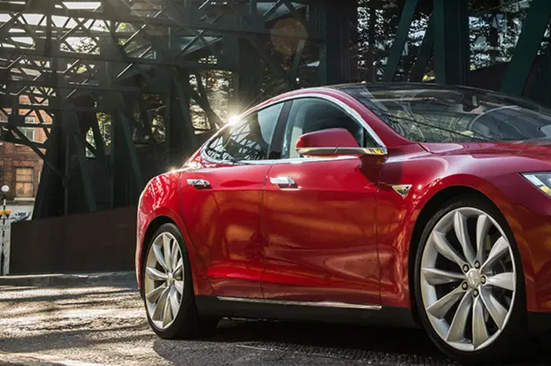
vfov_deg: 17.6
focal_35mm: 77
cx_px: 475
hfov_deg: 25.7
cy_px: 114
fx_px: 1177
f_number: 9
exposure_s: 1/50
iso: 400
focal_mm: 40
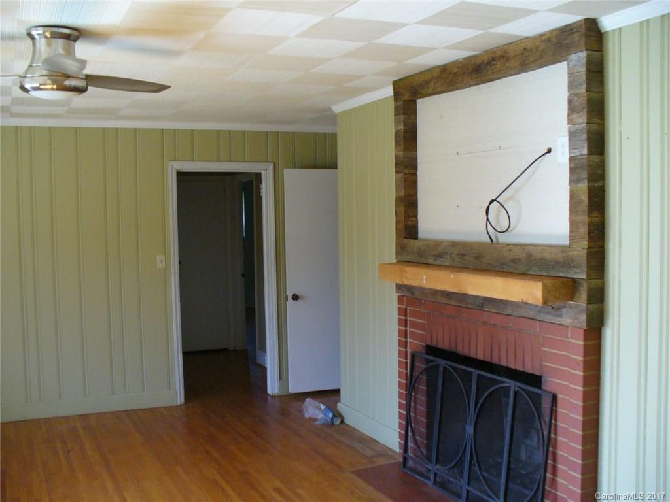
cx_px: 335
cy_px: 251
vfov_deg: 38.7
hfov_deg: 50.1
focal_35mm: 37
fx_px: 716
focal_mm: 6.1
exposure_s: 1/50
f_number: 2.8
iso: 200
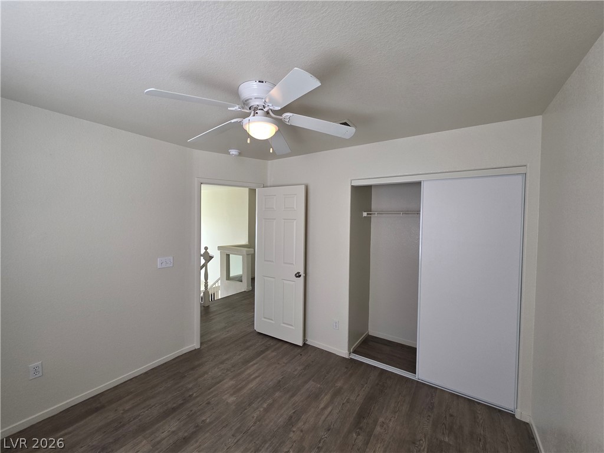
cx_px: 302
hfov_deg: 106.2
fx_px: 227
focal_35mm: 13
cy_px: 226
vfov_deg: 89.9
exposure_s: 1/120
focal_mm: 2.2
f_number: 1.9
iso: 80
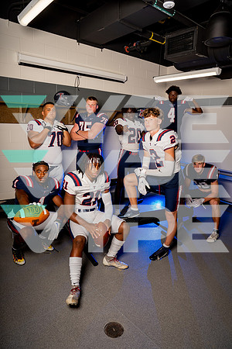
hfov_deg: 53.1
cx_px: 116
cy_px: 174
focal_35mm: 24
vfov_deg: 73.7
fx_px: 232
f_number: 6.3
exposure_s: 1/250
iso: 160
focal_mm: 24
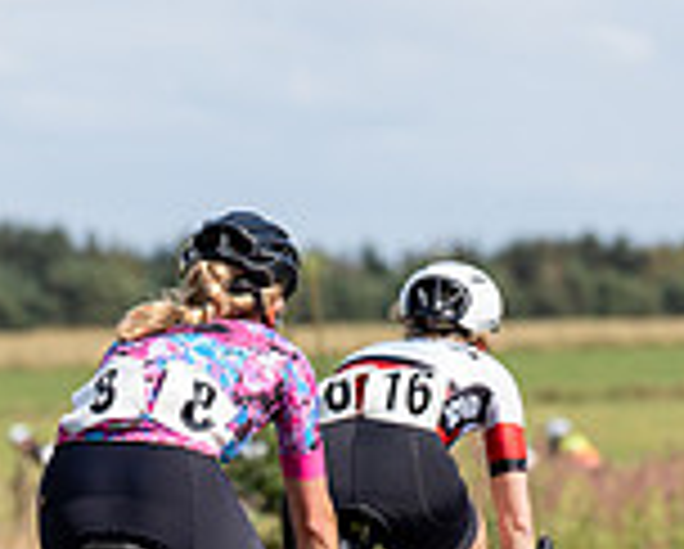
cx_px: 212
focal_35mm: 419
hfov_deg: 4.6
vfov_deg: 3.7
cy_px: 277
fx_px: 8493
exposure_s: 1/800
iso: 100
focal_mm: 117
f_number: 3.5
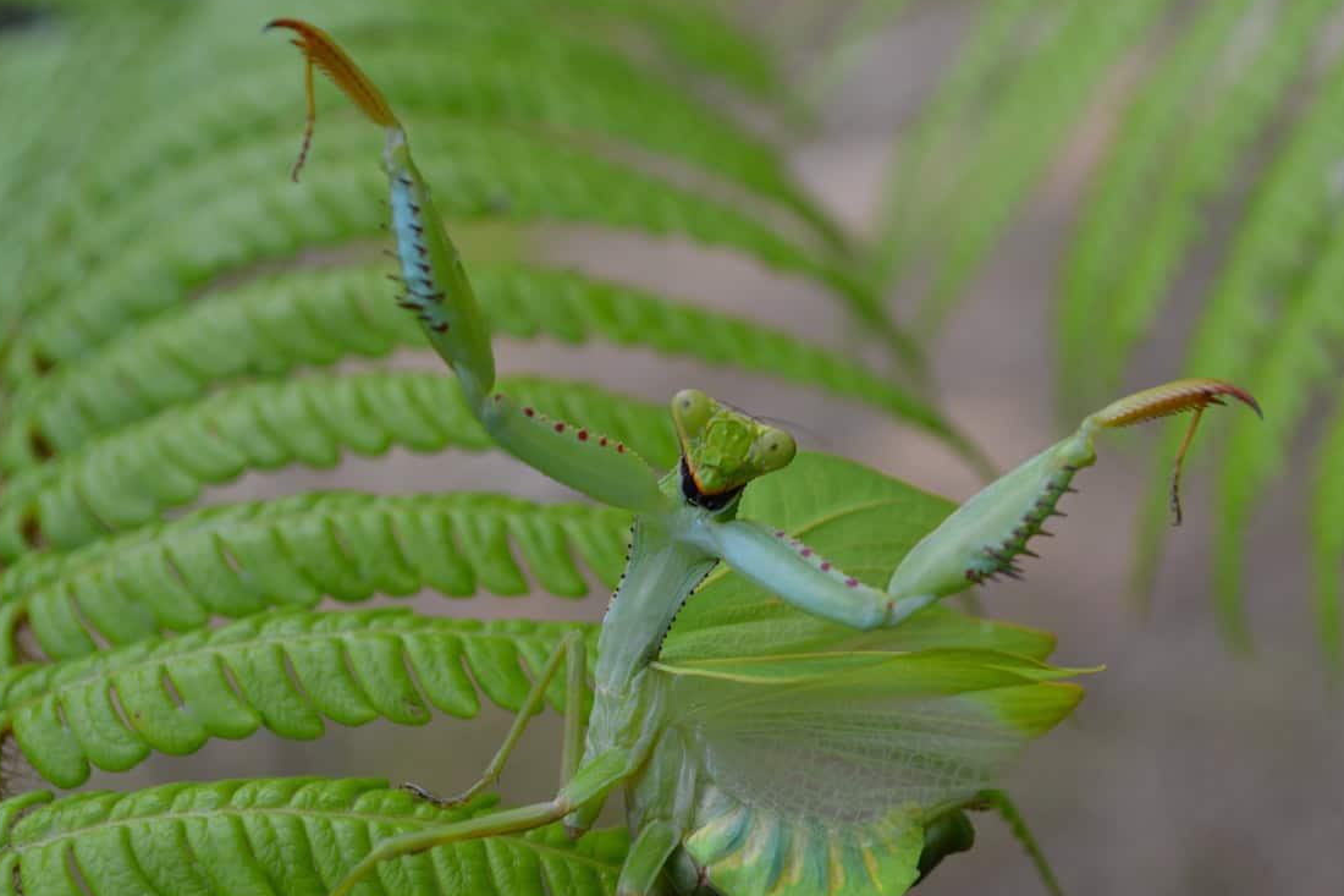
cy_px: 476
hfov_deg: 28.1
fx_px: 2687
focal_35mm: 72
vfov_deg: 18.9
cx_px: 716
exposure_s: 1/80
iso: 400
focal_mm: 44
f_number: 8
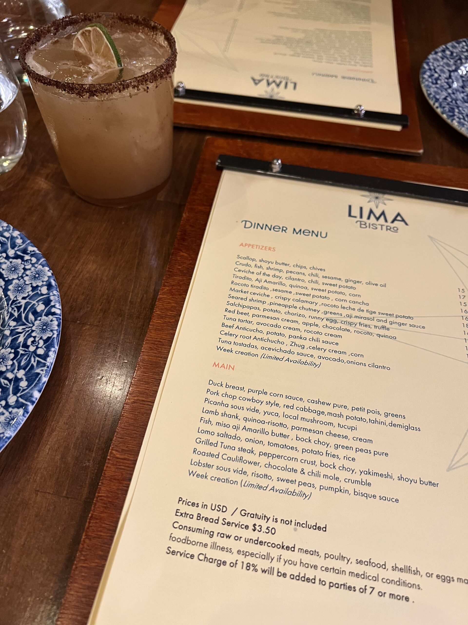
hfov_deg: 53.1
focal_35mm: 26
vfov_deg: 67.3
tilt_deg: -53.2
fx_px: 469
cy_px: 312
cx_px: 234
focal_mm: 5.7
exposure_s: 1/60
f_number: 1.5
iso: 320
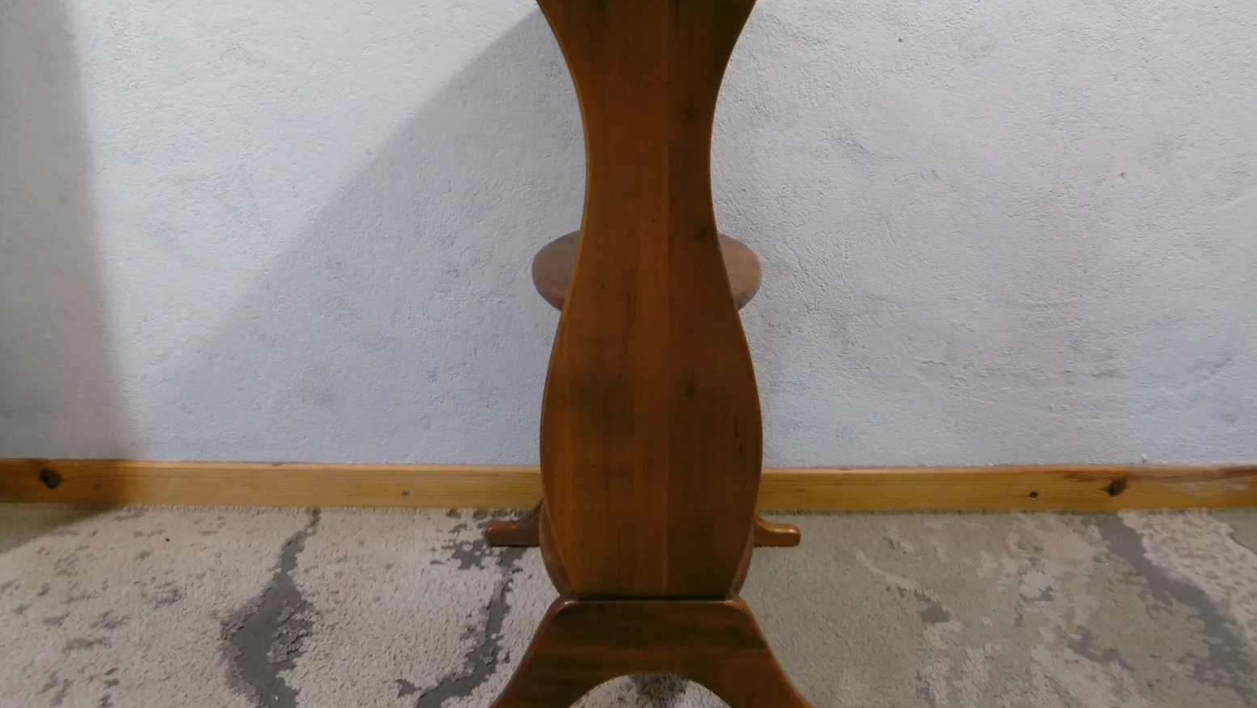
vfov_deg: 42.8
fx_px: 900
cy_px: 302
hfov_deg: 69.8
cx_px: 635
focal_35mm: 27
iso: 100
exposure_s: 1/8
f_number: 3.1
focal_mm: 4.3
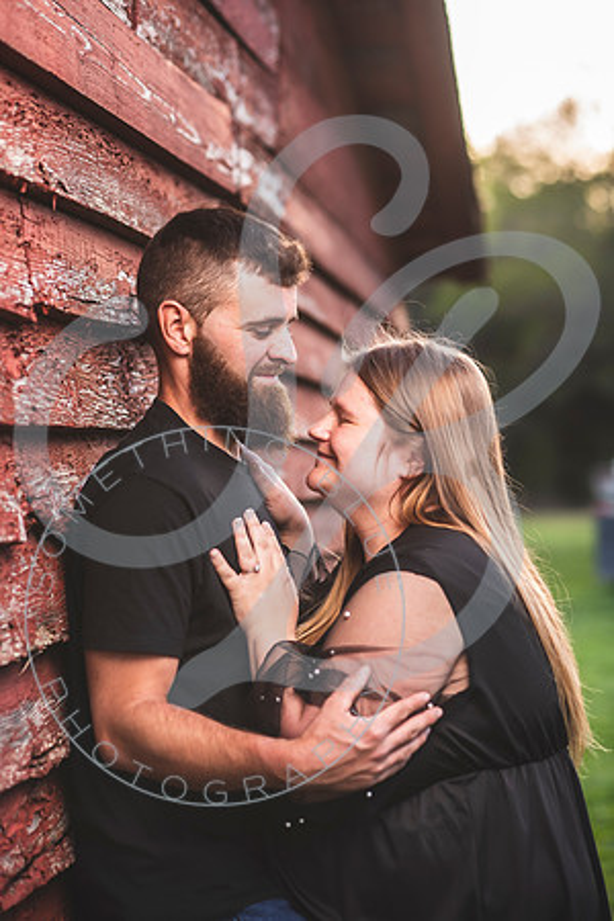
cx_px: 307
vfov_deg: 23.9
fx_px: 2174
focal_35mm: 85
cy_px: 460
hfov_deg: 16.1
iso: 100
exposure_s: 1/250
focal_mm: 85
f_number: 2.8
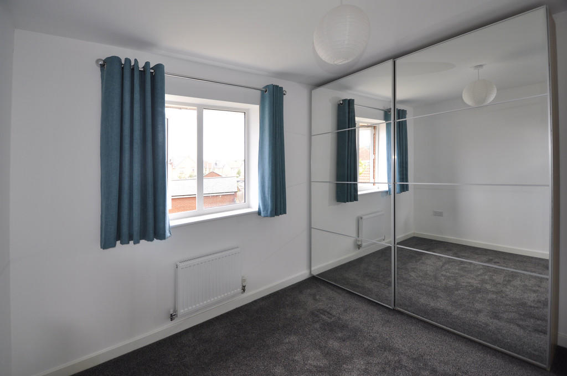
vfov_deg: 77.2
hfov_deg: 100.5
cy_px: 188
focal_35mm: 15
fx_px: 236
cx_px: 284
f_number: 3.5
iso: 320
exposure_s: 1/200
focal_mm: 10
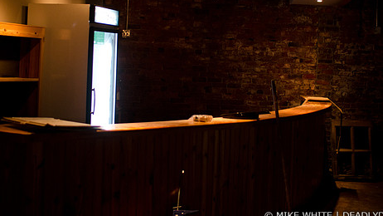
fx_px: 599
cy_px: 63
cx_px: 207
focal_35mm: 59
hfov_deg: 35.4
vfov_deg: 20.3
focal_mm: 30
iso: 1000
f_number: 2.2
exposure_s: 1/250
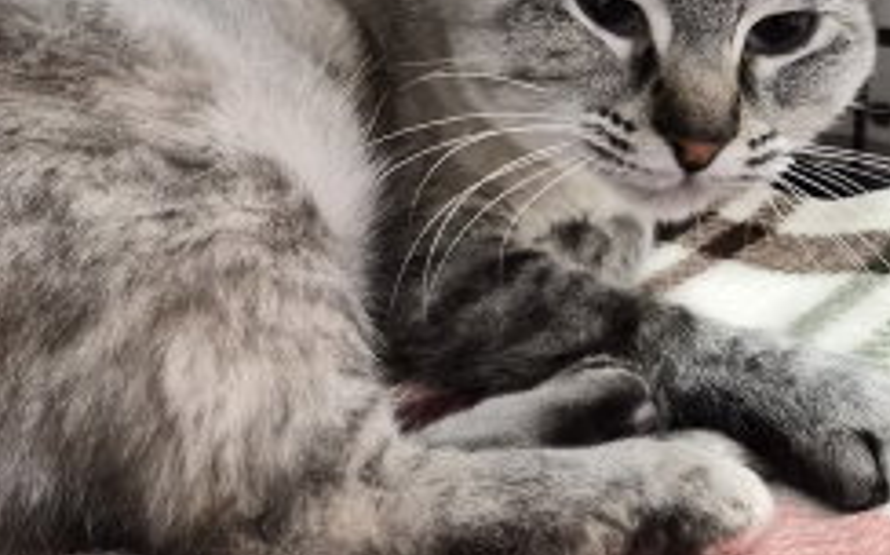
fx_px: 1212
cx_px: 248
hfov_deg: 39.5
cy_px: 100
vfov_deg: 25.3
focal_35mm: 50
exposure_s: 1/120
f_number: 1.8
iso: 2500
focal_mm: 5.4
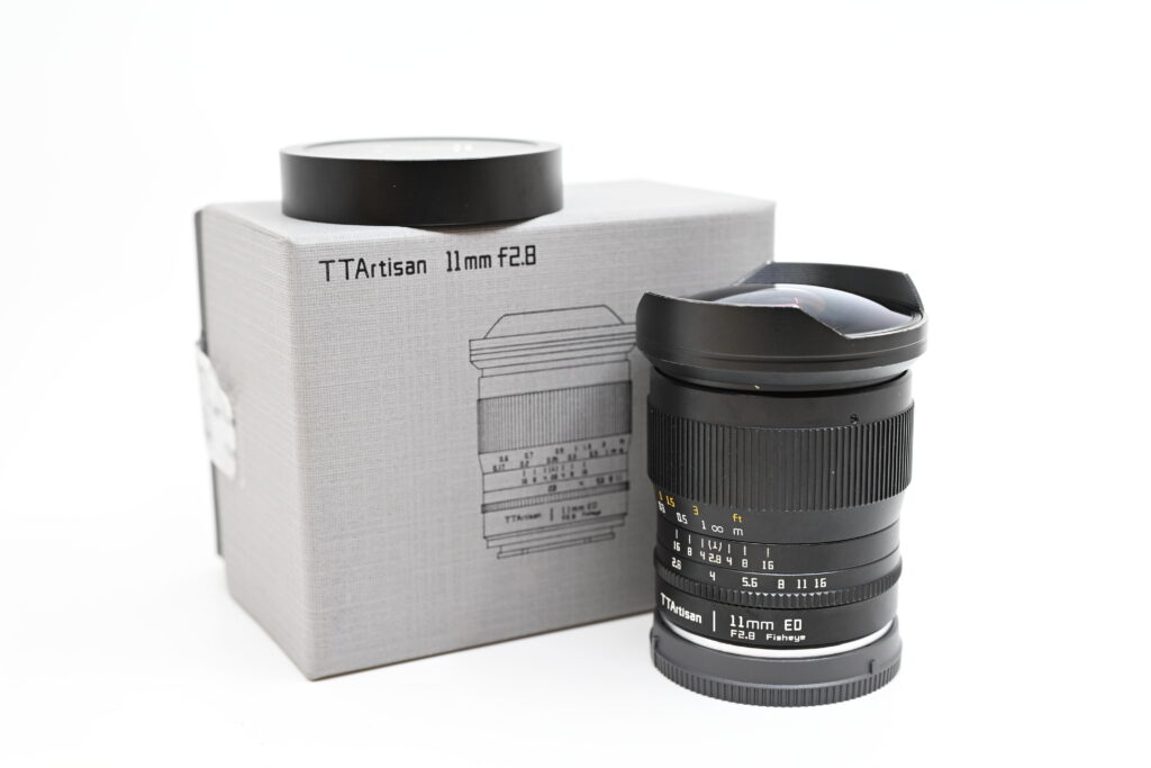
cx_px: 576
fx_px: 1535
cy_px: 384
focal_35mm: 48
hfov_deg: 41.1
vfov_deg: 28.1
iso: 640
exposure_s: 1/100
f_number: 6.3
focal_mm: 48
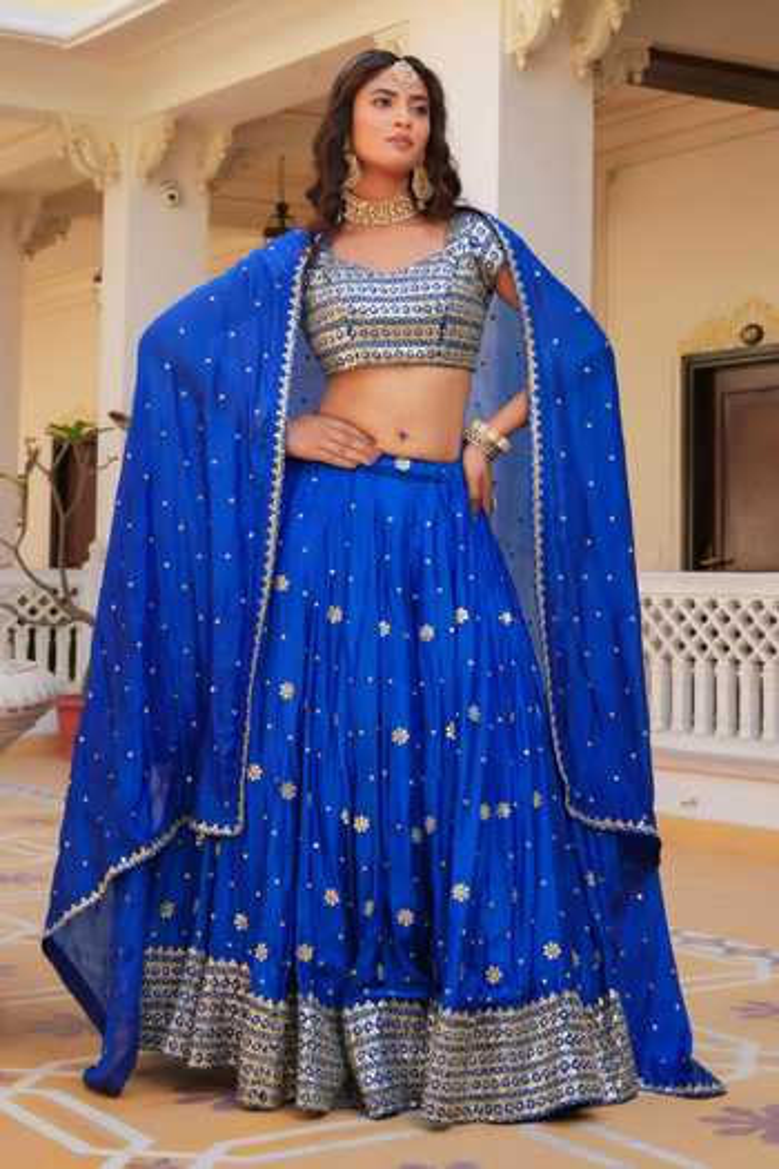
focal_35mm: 36
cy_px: 584
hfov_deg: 36.9
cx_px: 390
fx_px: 1168
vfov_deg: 53.1
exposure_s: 1/160
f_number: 6.3
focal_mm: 36
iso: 100
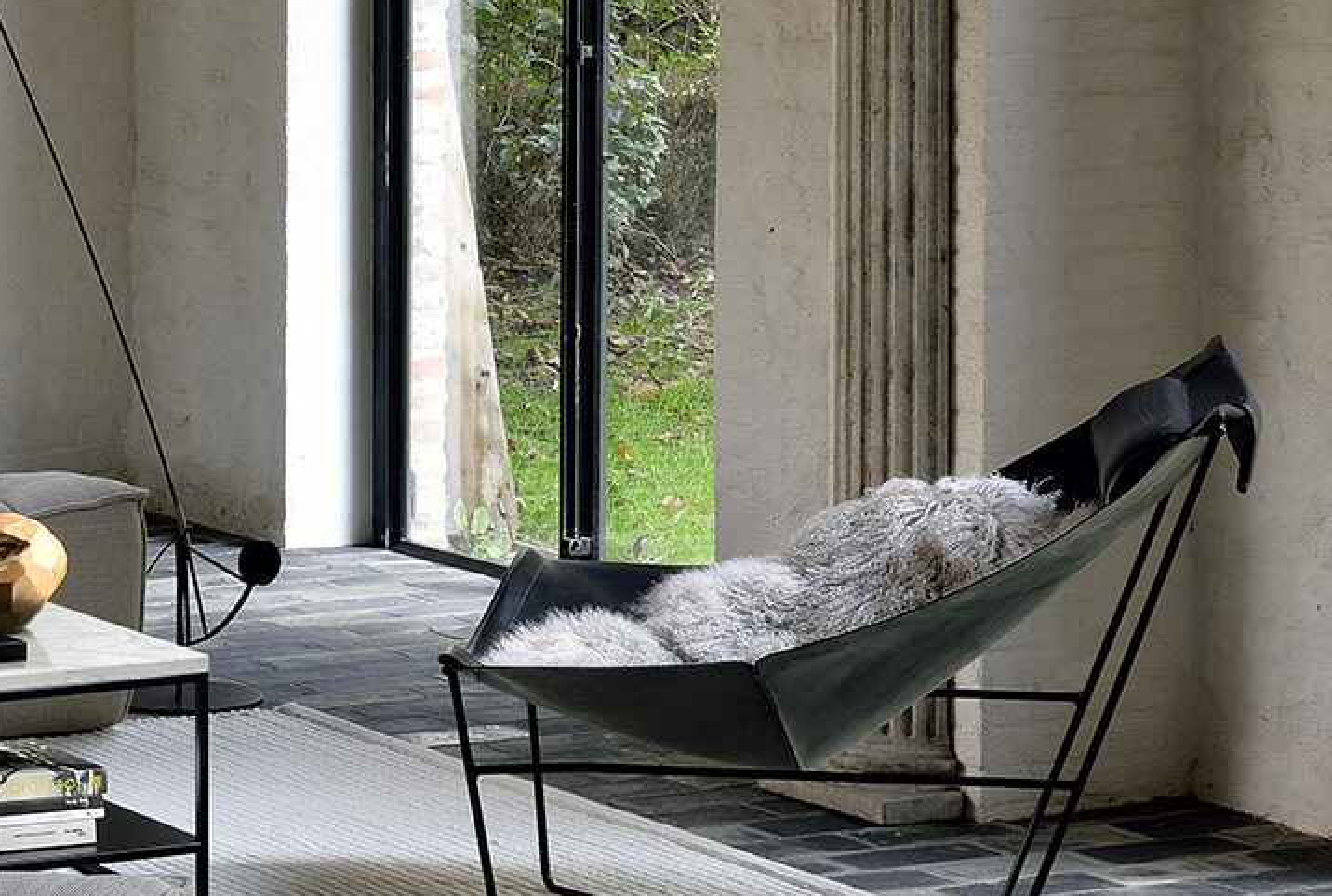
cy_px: 203
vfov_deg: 9.6
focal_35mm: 143
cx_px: -156
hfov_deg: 14.0
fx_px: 5307
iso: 100
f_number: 16
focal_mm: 50
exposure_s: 1/1.6
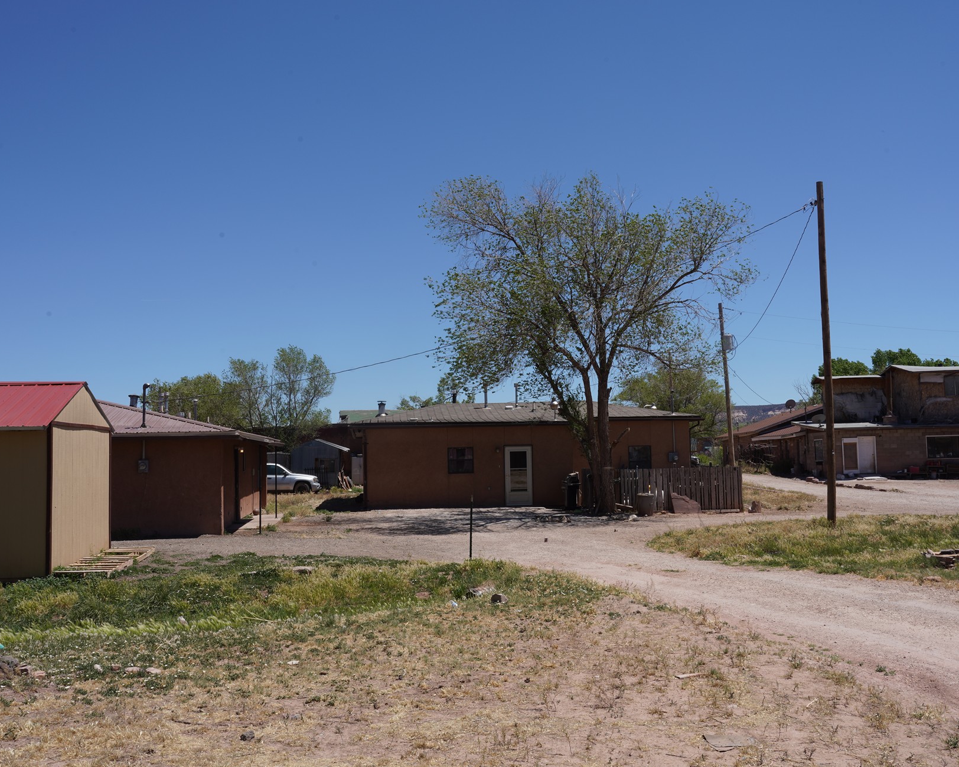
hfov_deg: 49.0
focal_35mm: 37
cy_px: 380
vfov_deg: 40.1
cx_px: 525
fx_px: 1050
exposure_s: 1/80
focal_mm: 32
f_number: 20
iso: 100
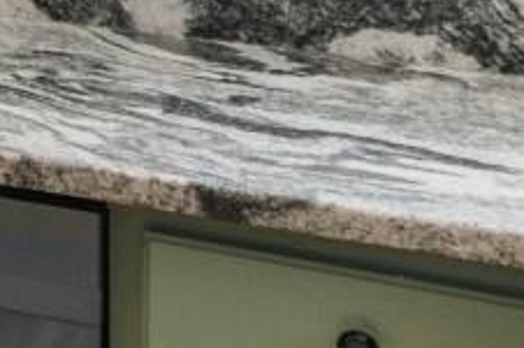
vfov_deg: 9.9
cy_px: -485
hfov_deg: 12.0
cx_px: -872
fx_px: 1773
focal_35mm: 122
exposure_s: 1/13
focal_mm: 11.5
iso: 100
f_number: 4.8
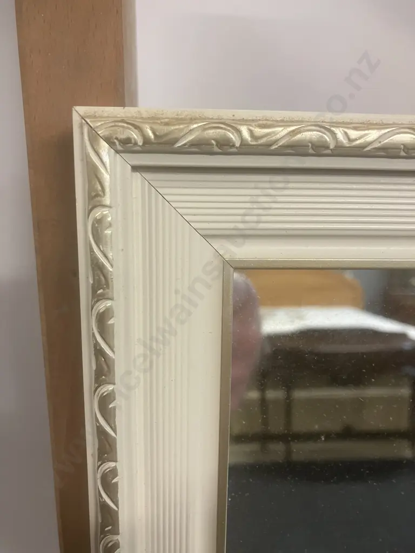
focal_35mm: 28
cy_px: 276
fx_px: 448
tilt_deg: -20.6
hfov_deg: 49.7
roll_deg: -1.8
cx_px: 208
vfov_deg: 63.4
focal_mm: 3.99
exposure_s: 1/50
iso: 125
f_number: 1.8
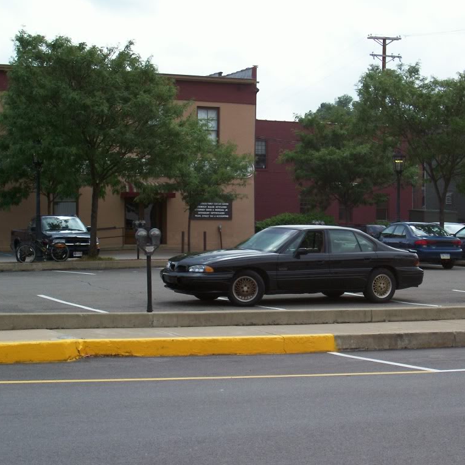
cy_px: 232
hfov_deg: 22.4
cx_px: 305
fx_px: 1170
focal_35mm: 77
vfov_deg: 22.5
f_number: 3.6
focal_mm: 10.8
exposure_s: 1/696
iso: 80
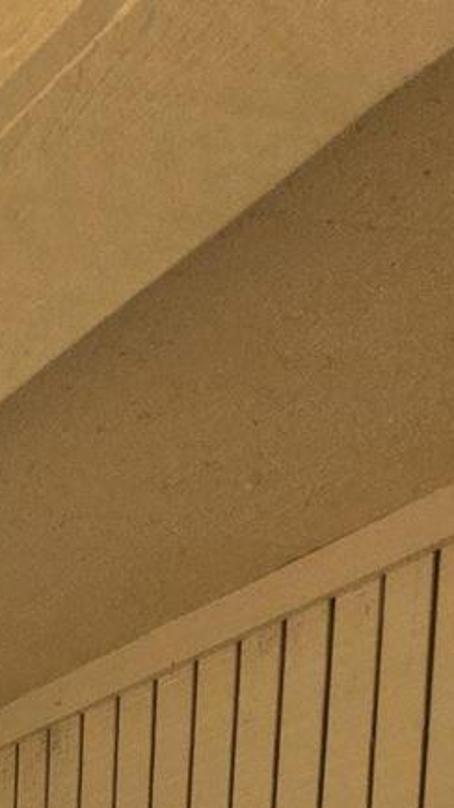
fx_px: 2847
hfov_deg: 8.9
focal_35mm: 133
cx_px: -251
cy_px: 2115
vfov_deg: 11.9
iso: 50
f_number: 1.7
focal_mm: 6.3
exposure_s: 1/180
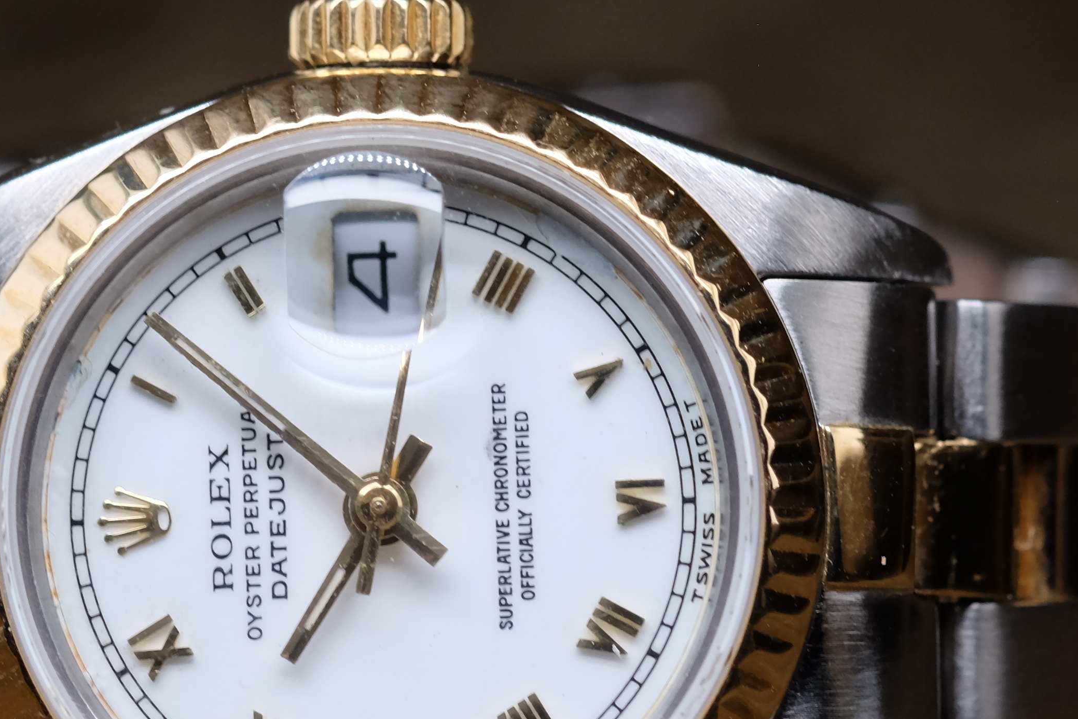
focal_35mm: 212
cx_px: 379
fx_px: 6349
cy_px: 414
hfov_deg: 9.7
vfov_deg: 6.5
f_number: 5.6
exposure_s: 1/60
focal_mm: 60
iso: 800
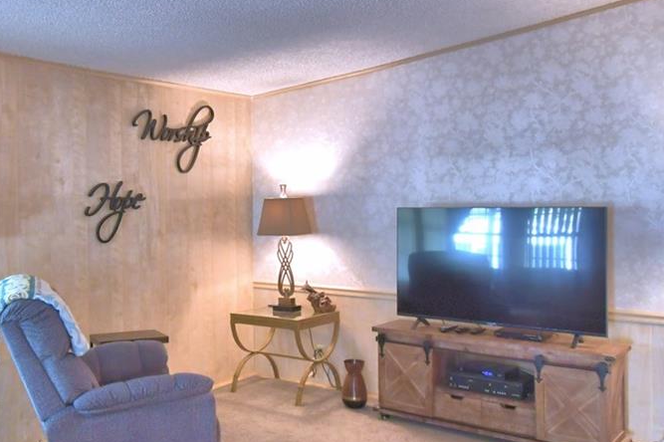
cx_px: 234
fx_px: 664
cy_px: 205
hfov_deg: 52.4
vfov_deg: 36.8
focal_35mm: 36
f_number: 4.5
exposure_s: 1/30
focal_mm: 10
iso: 800
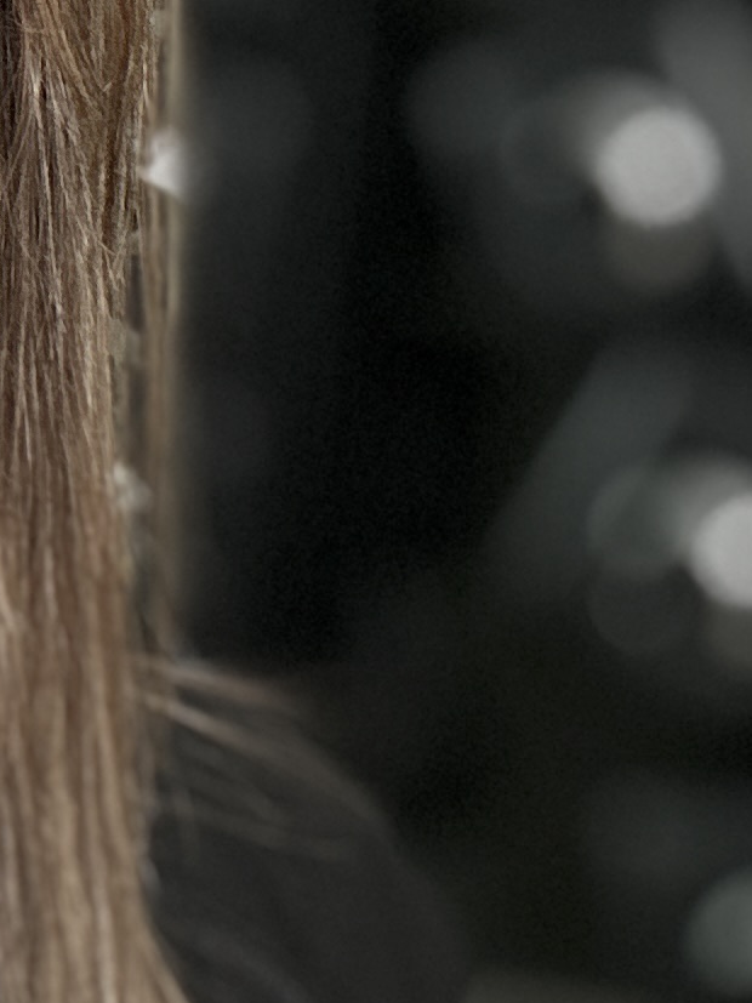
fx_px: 3245
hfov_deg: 12.9
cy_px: 215
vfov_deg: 17.4
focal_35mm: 112
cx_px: -129
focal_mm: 2.69
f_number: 1.9
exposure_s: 1/81
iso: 80
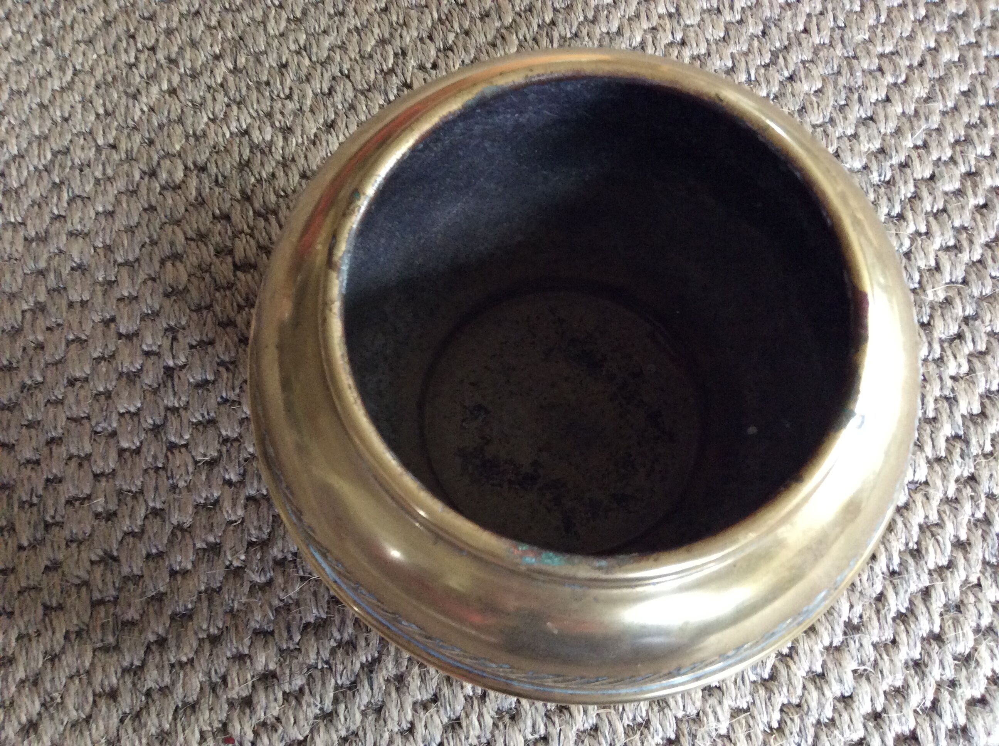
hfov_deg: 56.9
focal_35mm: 32
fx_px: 922
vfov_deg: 44.1
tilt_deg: -72.4
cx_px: 500
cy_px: 373
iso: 200
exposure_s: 1/25
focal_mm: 3.3
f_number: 2.4
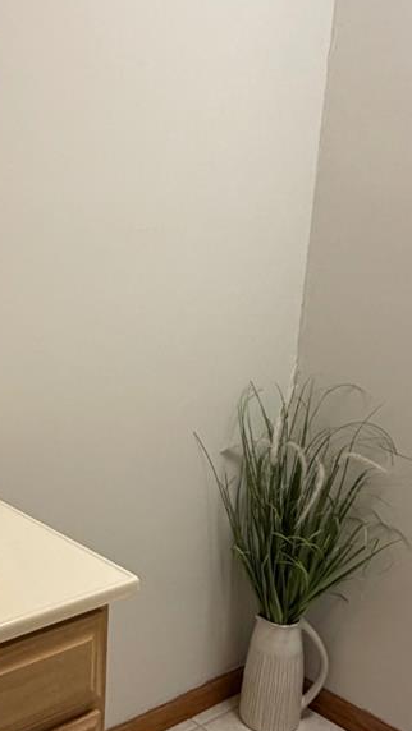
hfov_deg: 28.9
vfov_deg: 50.0
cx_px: 67
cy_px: 454
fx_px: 776
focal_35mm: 40
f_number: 2.2
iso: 320
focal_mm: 2.22
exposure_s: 1/120
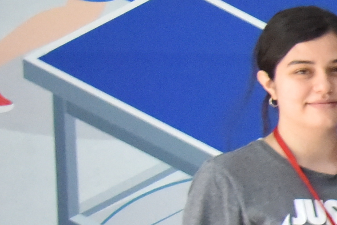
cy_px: 205
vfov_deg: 6.7
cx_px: 1194
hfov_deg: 7.8
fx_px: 1919
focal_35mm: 205
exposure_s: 1/1600
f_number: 5
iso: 4000
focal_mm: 28
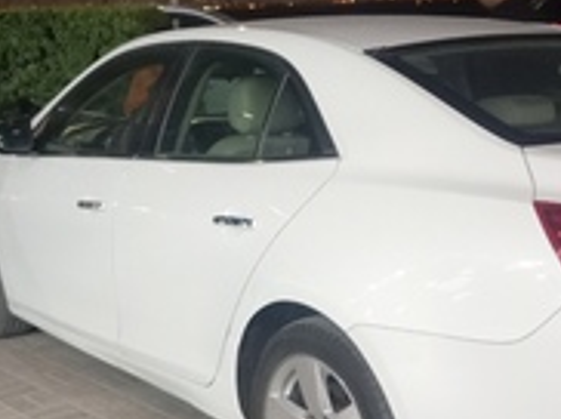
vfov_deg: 23.2
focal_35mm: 63
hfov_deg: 30.8
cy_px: 260
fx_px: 1020
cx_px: 280
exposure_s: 1/20
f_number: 1.8
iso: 1008
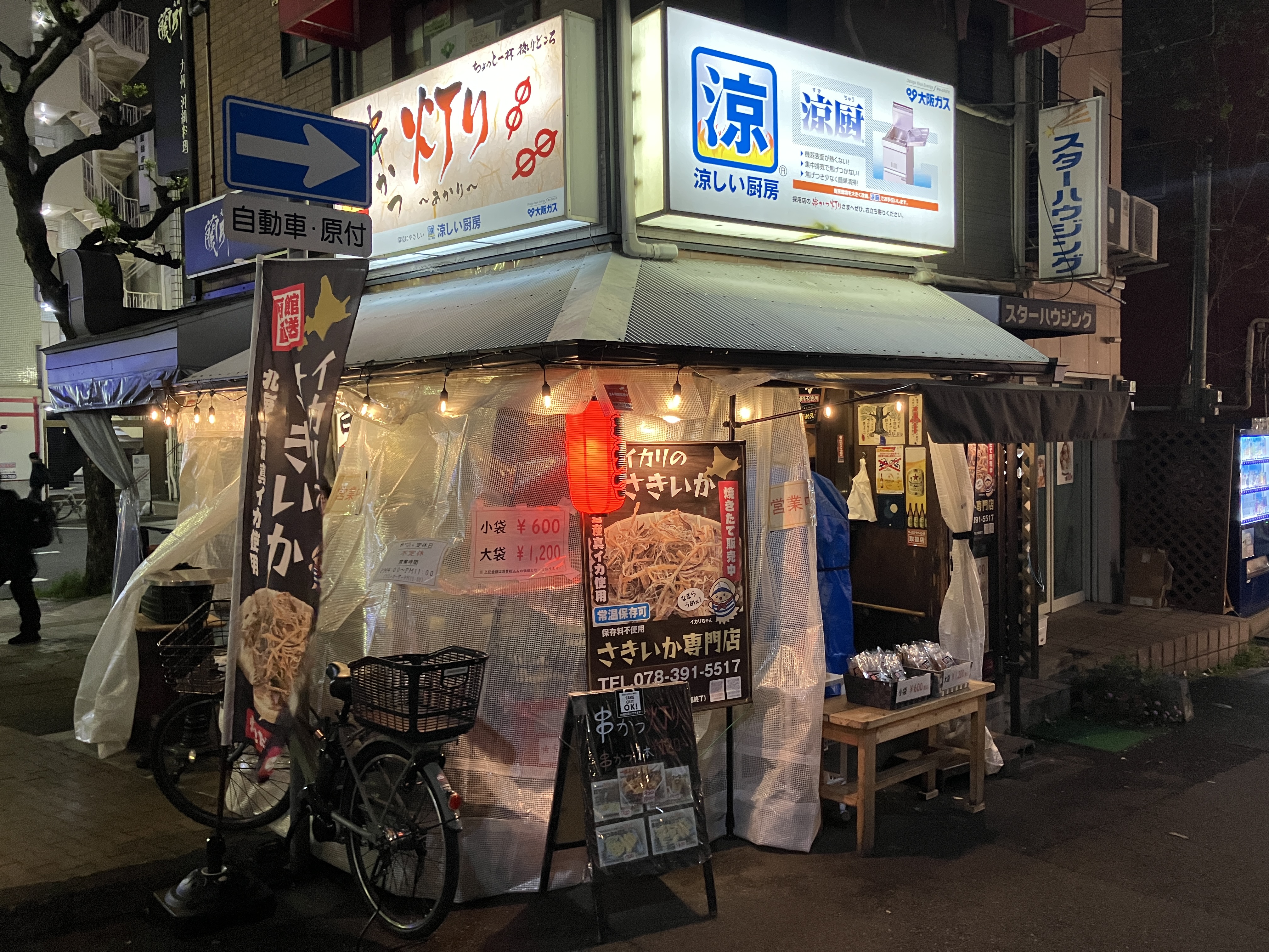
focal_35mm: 28
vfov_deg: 49.7
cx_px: 634
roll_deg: +0.4
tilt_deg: -3.2
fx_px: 1026
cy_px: 476
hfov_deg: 63.4
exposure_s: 1/40
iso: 320
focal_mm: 3.99
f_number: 1.8
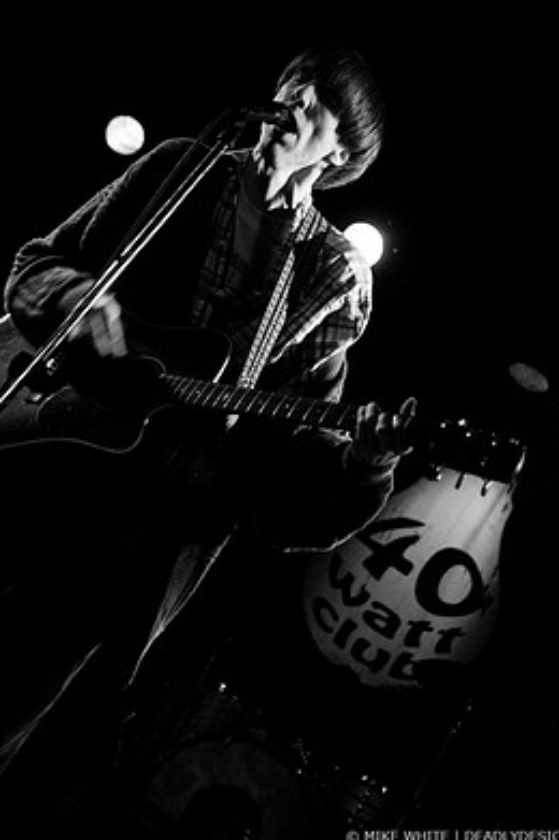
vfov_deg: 29.2
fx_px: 1610
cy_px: 363
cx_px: 302
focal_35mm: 69
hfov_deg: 19.7
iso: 800
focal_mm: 40
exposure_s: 1/60
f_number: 2.8
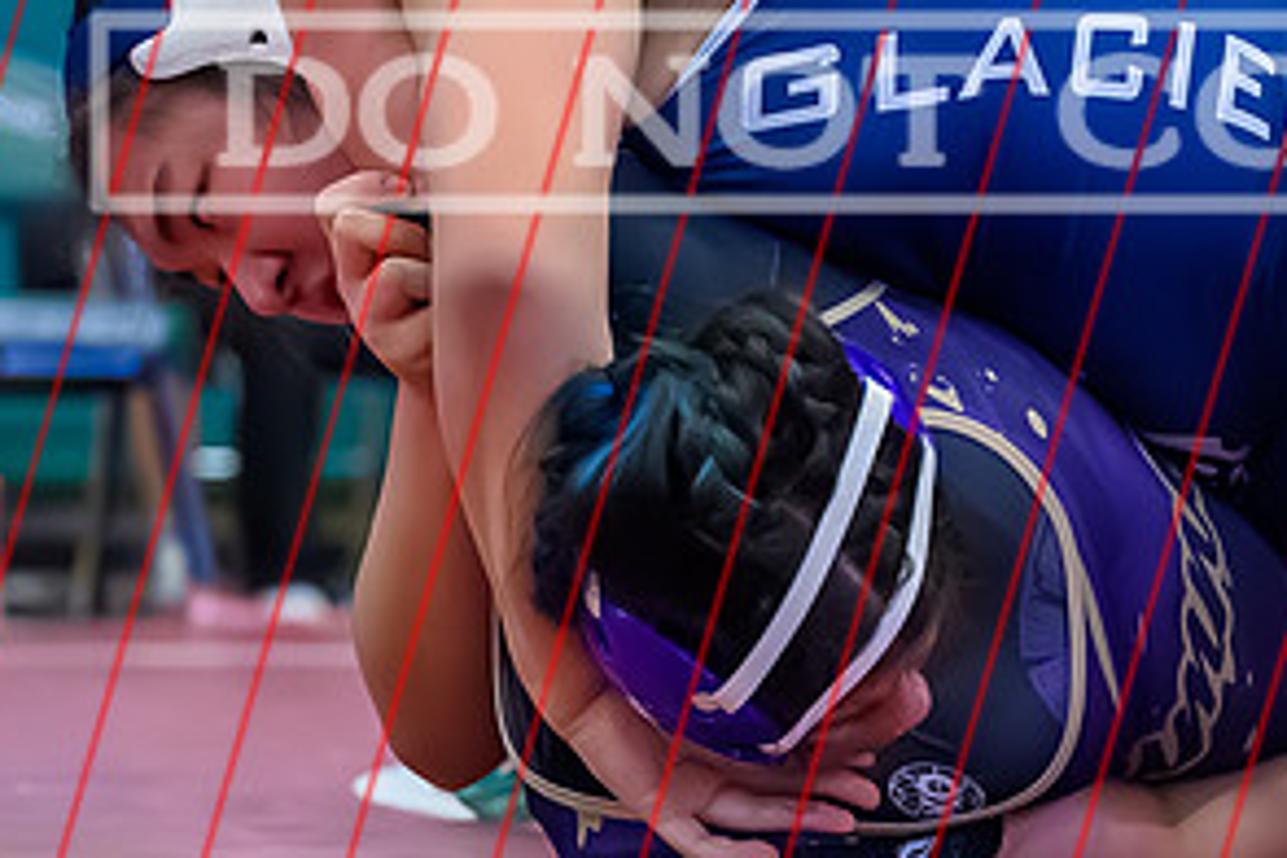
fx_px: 8150
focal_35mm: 228
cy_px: 634
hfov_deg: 9.0
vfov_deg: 6.0
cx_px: 1148
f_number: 2.8
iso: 10000
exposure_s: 1/640
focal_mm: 70
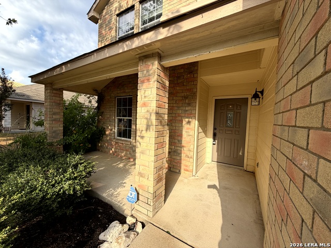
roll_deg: -2.0
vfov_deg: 85.7
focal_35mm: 14
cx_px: 166
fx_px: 134
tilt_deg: -2.5
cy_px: 124
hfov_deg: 102.1
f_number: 2.2
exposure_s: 1/709
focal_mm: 2.22
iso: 40
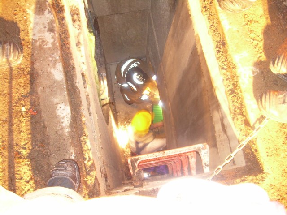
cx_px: 144
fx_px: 315
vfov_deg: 37.7
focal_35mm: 38
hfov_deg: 49.0
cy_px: 108
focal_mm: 6.3
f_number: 2.8
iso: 200
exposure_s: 1.3
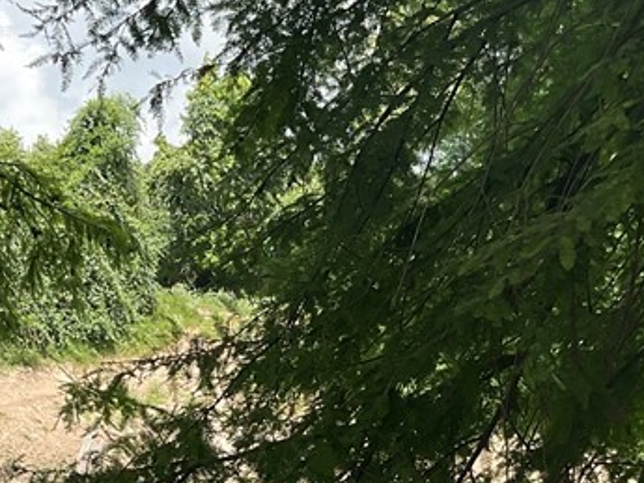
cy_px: 651
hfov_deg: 22.7
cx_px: 250
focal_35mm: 86
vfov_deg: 16.2
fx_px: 1601
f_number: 1.8
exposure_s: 1/509
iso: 16
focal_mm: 3
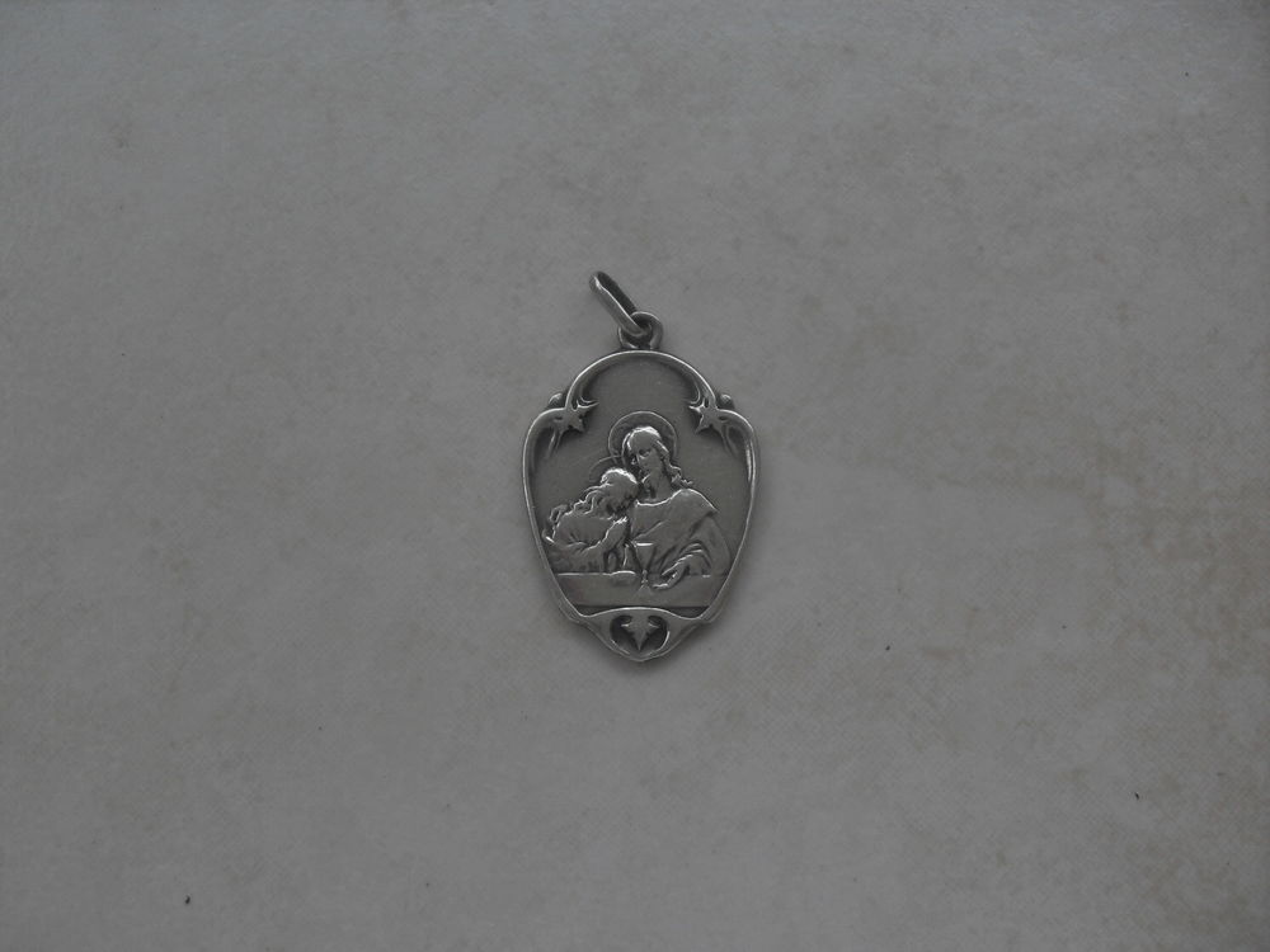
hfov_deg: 50.1
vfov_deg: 38.7
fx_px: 1357
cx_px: 635
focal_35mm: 37
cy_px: 476
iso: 80
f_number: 2.8
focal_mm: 6.3
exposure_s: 1/250
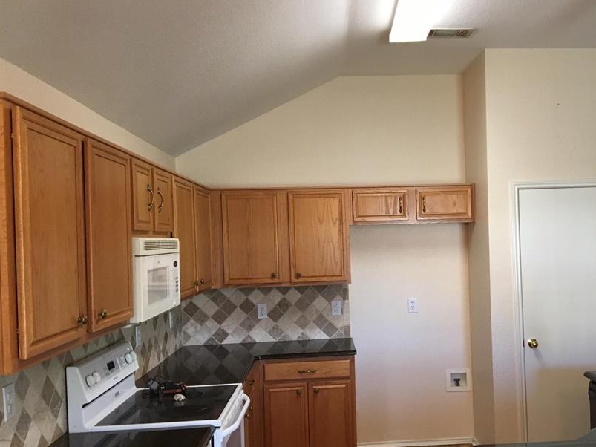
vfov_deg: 38.6
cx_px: 379
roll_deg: +1.7
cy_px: 249
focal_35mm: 37
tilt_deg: -0.9
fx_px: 637
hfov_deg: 49.6
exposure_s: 1/30
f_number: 2.2
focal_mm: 4.15
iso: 125
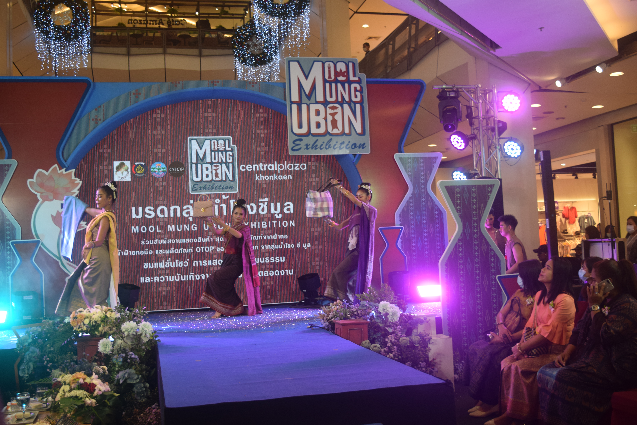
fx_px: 690
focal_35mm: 39
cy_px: 212
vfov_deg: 34.2
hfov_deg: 49.6
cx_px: 318
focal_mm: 26
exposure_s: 1/100
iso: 400
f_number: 5
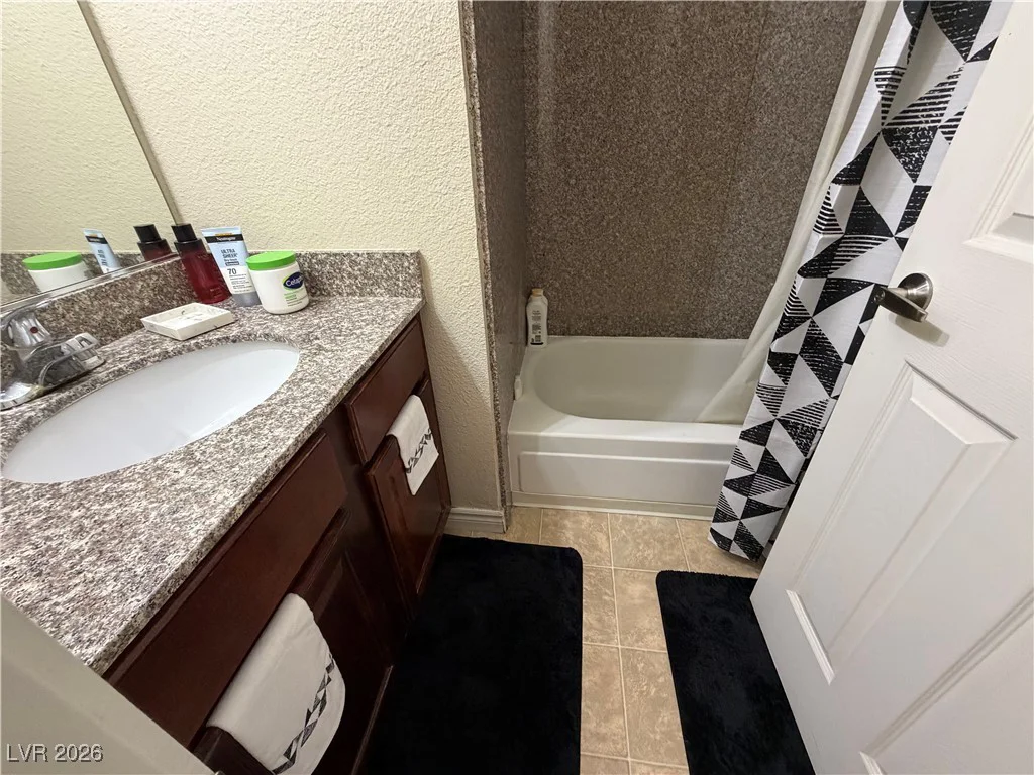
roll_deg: +2.6
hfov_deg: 102.1
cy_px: 388
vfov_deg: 85.7
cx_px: 517
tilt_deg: -32.1
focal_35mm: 14
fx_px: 418
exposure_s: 1/60
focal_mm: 2.22
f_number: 2.2
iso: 400
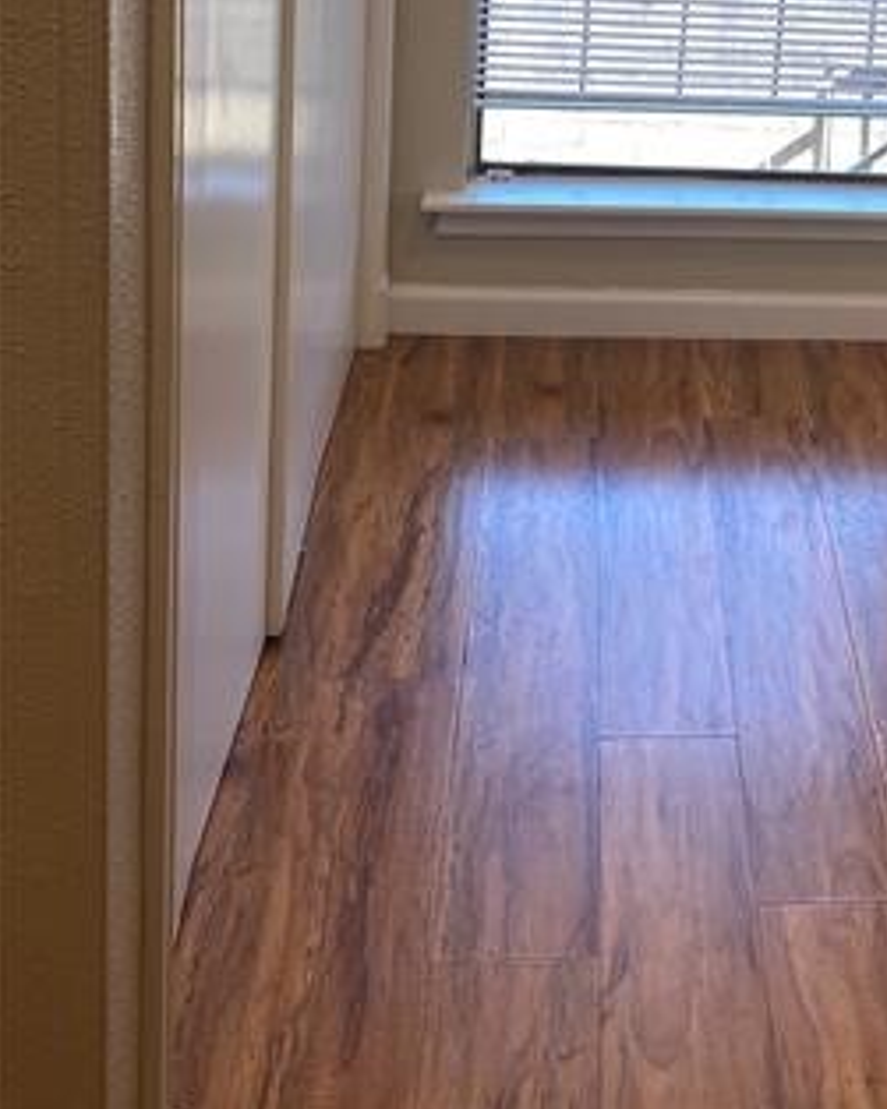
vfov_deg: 28.9
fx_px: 2036
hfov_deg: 22.9
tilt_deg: -12.5
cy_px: 42
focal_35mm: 62
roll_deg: -7.0
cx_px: 1014
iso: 40
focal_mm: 4.25
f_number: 1.8
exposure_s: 1/120
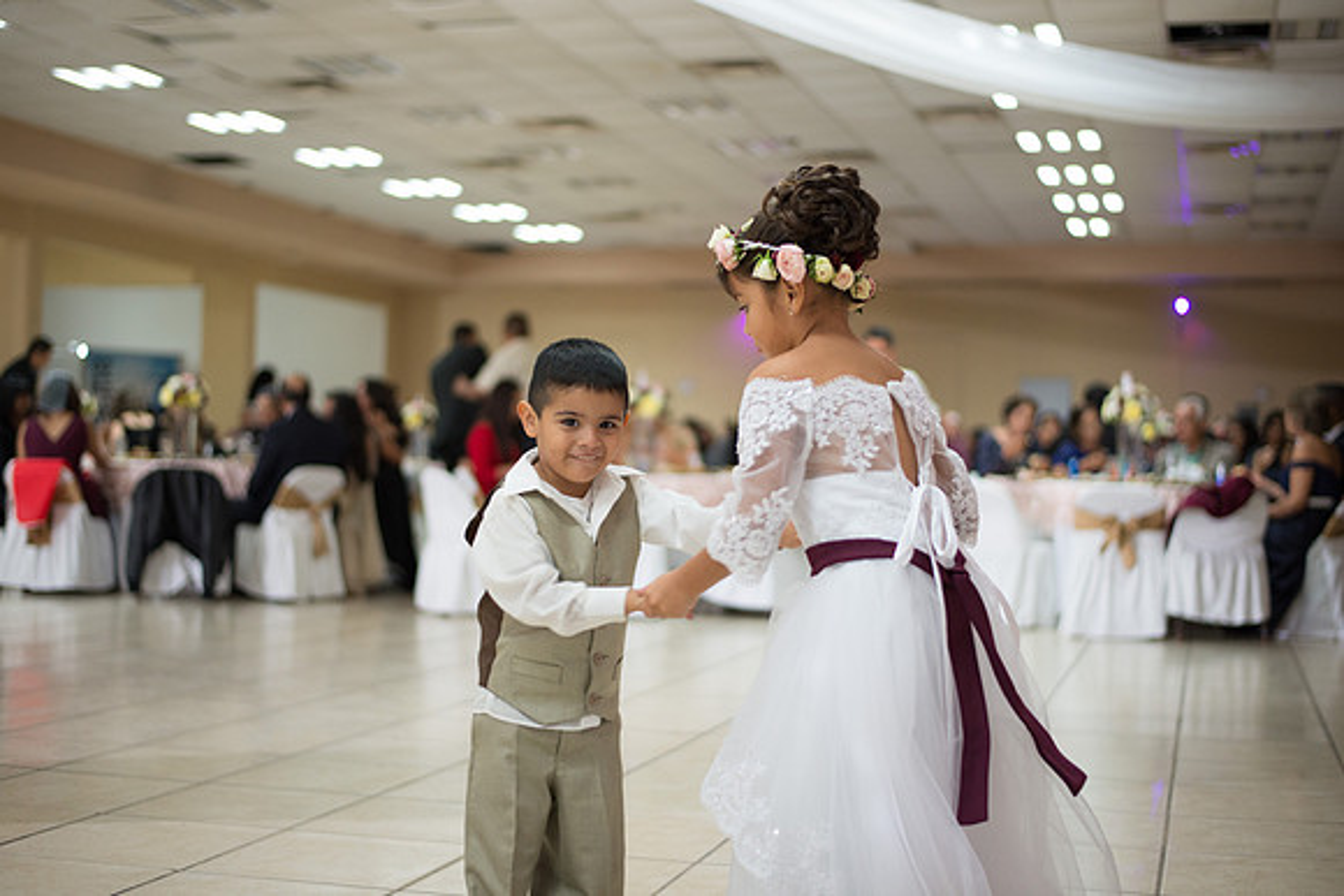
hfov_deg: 39.6
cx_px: 672
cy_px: 448
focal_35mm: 50
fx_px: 1867
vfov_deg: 27.0
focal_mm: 50
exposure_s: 1/250
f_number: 1.8
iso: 1600
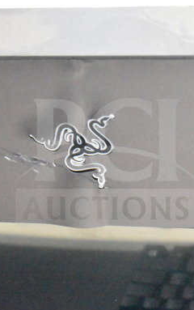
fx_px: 1130
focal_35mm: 134
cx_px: 106
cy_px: 163
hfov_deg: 9.8
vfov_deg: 15.6
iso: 25600
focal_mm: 55
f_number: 5.6
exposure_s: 1/30
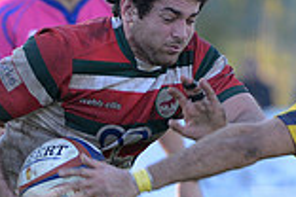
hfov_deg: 2.1
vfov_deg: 1.4
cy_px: 243
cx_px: 169
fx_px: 8238
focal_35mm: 1002
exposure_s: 1/500
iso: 1250
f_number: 4
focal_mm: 270
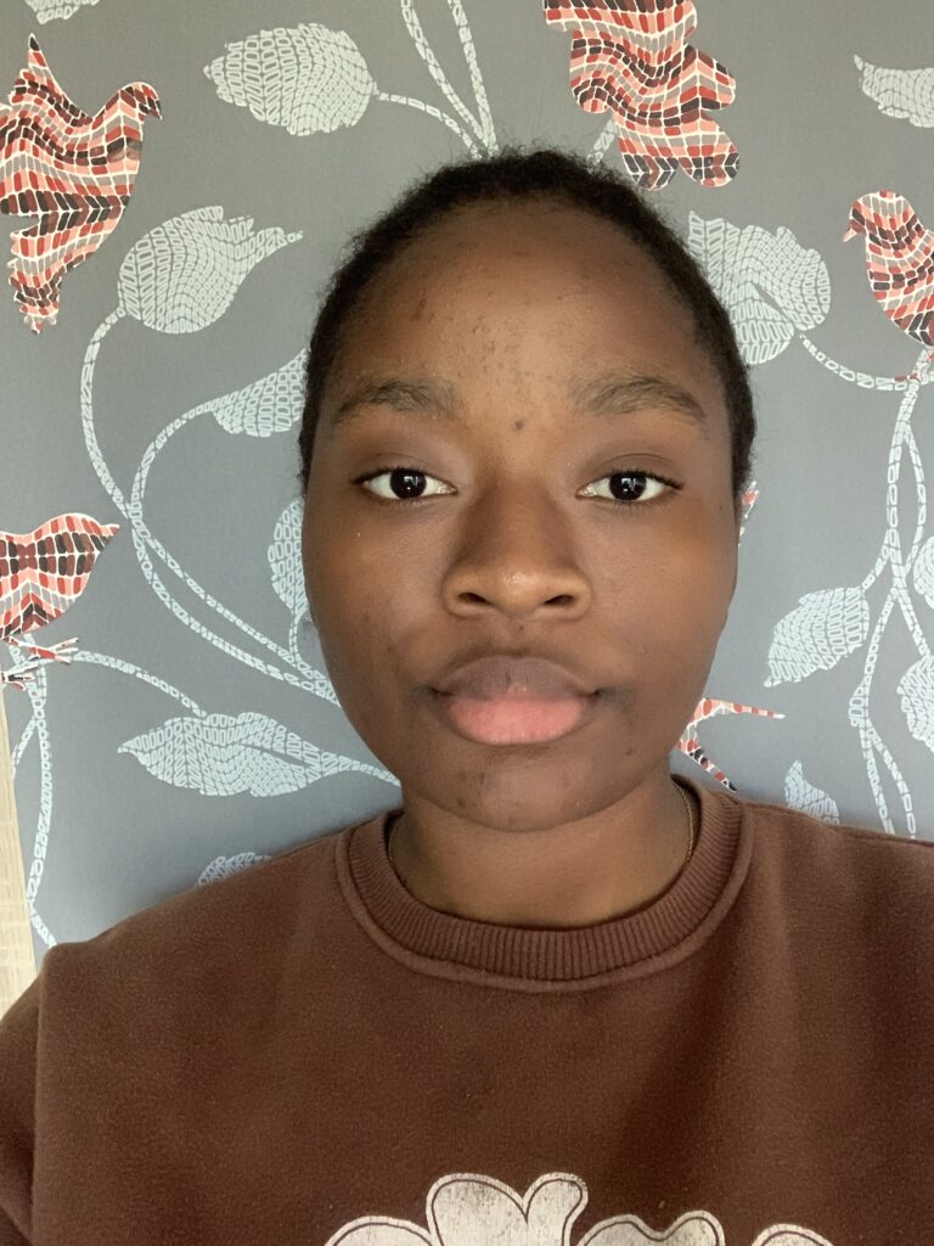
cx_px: 467
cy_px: 623
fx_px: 1151
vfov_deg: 56.8
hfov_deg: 44.2
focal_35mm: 32
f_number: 2.2
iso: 640
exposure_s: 1/29
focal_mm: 2.87
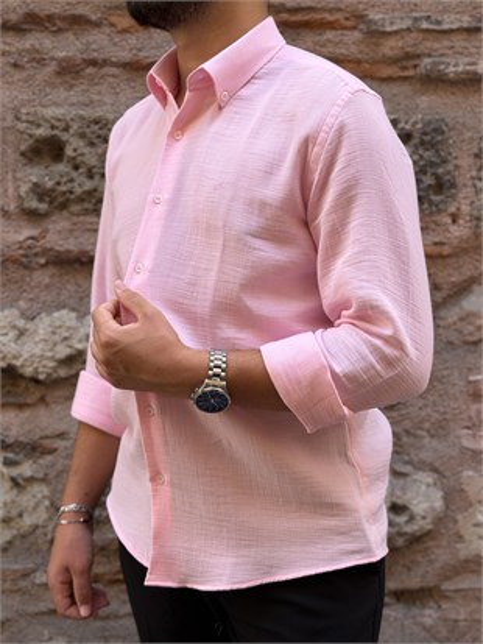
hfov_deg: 30.3
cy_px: 322
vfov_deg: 39.6
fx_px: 893
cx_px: 242
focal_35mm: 48
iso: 64
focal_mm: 6.76
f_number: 1.78
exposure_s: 1/371
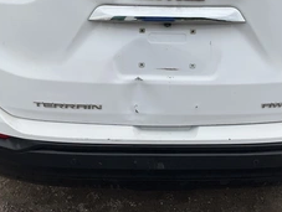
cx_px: 171
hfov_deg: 37.3
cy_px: 48
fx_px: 416
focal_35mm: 51
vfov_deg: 28.1
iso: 25
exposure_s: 1/1577
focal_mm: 3
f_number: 1.8
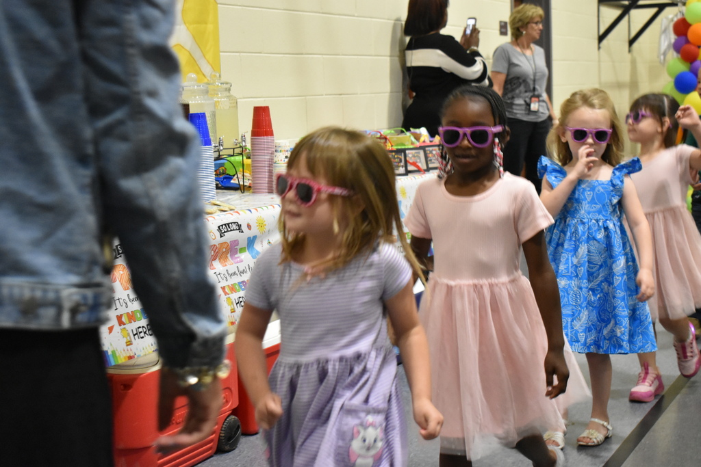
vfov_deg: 22.6
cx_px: 350
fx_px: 1168
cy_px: 234
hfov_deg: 33.4
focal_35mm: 60
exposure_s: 1/60
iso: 3600
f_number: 4.8
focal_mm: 40
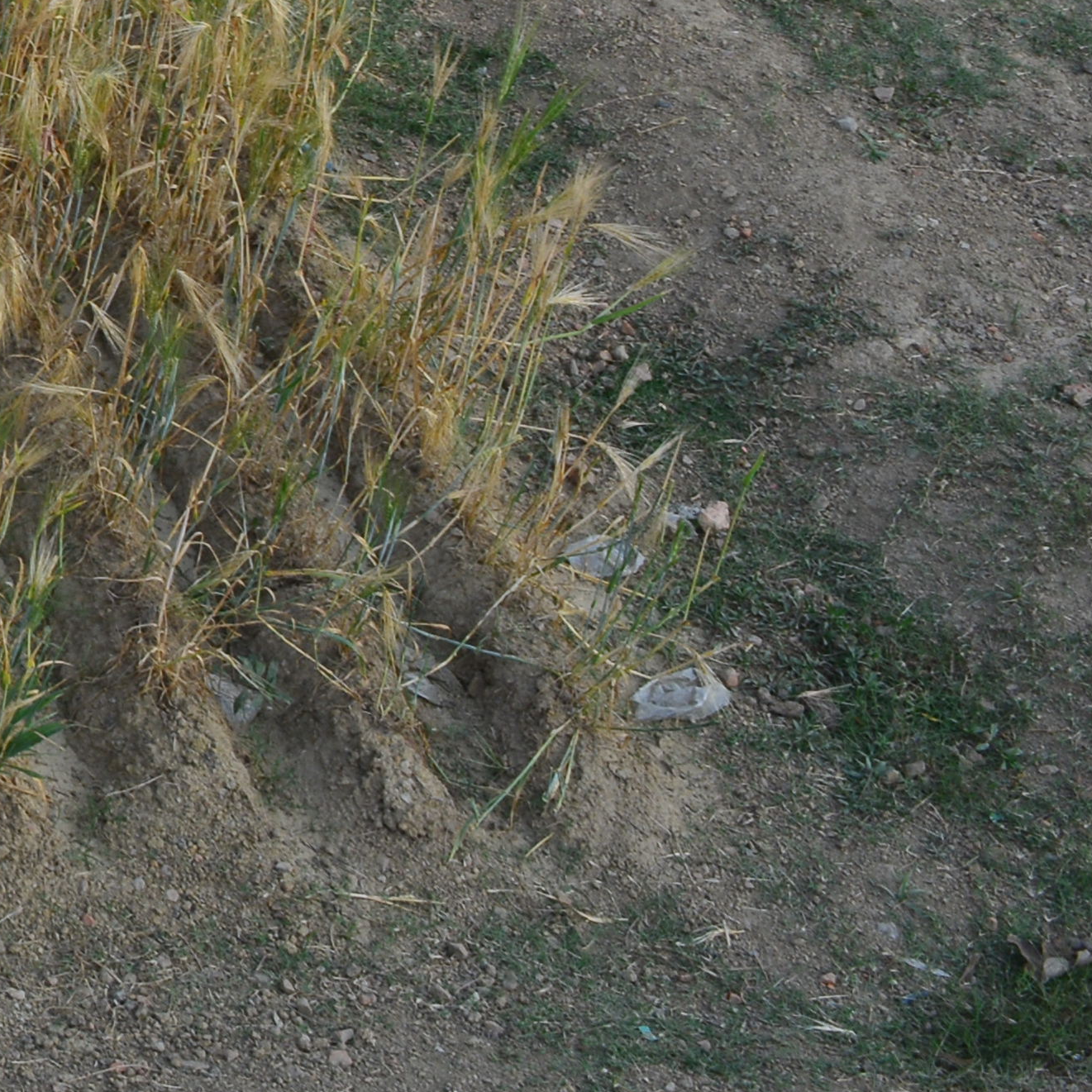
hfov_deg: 11.3
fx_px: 4961
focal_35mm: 139
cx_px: -1142
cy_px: -322
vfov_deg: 12.2
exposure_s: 1/80
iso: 200
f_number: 10
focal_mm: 24
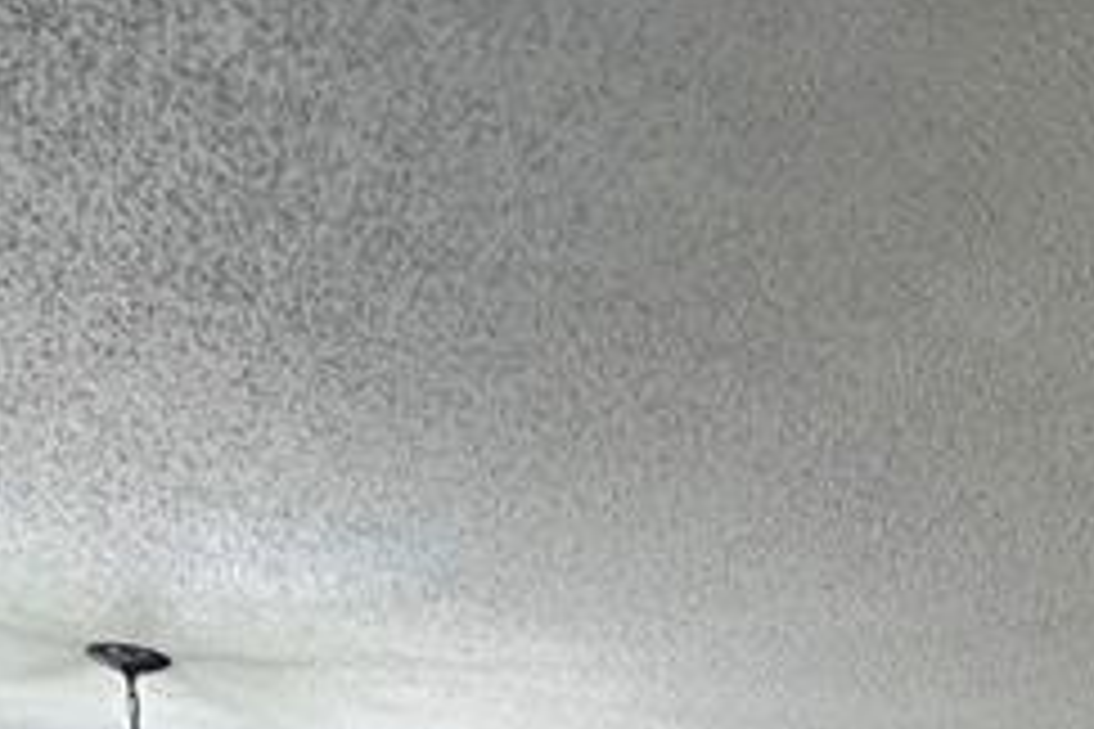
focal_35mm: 57
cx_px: 1324
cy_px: 1562
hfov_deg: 29.8
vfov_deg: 16.4
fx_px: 1732
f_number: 2.2
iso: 250
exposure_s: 1/60
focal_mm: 1.74
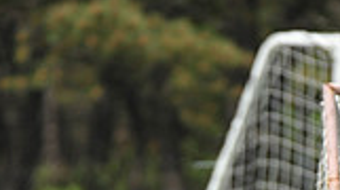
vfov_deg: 0.9
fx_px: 11559
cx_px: 285
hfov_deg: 1.7
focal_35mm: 1284
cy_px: 388
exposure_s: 1/4000
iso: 640
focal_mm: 340
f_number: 4
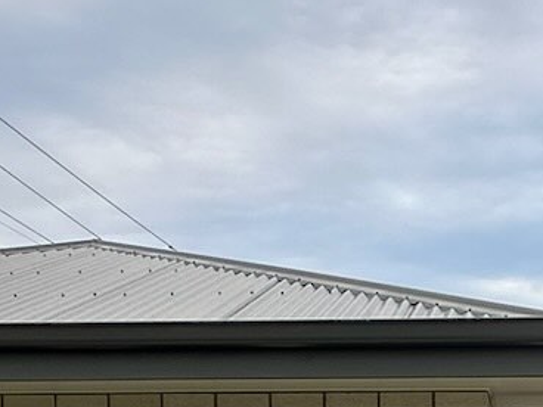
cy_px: 599
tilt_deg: -1.6
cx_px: 506
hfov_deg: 24.2
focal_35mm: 78
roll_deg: +0.2
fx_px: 1224
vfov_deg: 17.2
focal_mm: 2.22
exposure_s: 1/224
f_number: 2.2
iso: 40
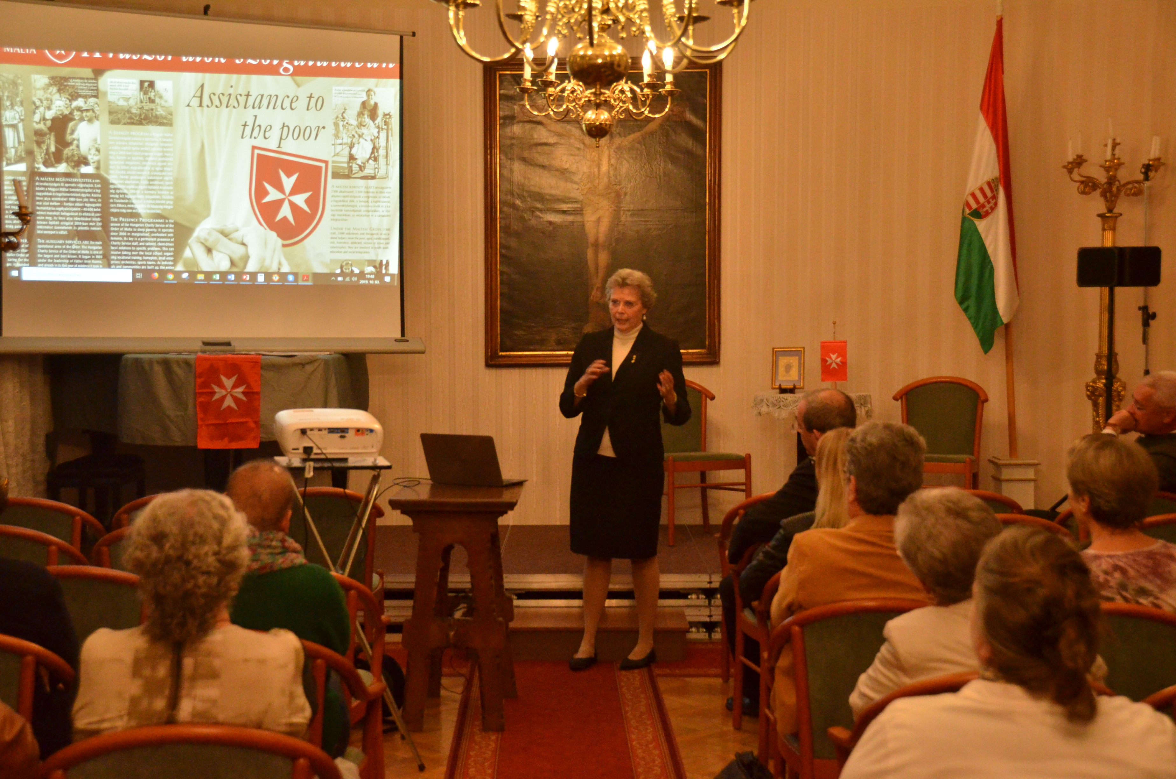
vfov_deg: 25.0
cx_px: 588
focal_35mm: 54
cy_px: 390
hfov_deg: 36.9
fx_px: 1760
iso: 2000
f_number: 5.6
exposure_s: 1/80
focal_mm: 36
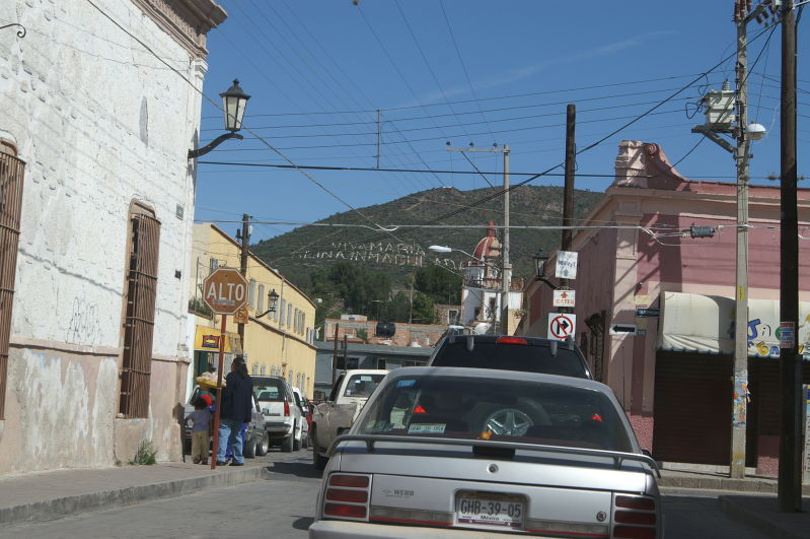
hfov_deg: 22.6
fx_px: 2023
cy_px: 270
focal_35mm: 90
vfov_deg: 15.2
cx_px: 405
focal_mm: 60
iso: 100
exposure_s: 1/250
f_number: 11
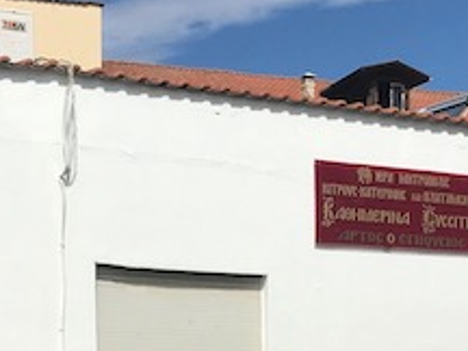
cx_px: 295
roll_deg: +1.2
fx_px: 1352
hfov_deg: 19.6
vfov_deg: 14.1
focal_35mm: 100
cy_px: 483
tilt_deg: -2.3
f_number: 1.8
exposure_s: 1/5988
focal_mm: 3.99
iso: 20
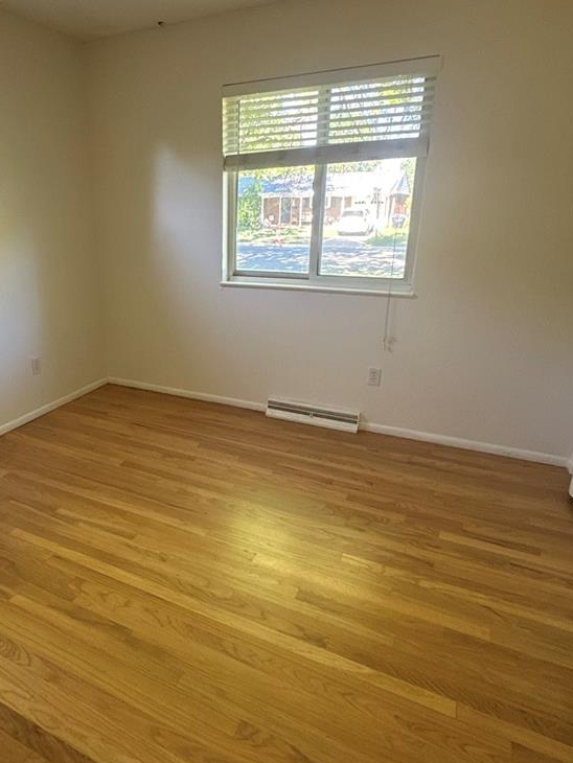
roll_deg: +0.4
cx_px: 194
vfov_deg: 73.9
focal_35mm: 23
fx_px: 507
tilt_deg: -17.8
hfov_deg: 57.7
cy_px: 368
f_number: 2.2
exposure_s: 1/99
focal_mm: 2.22
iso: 200
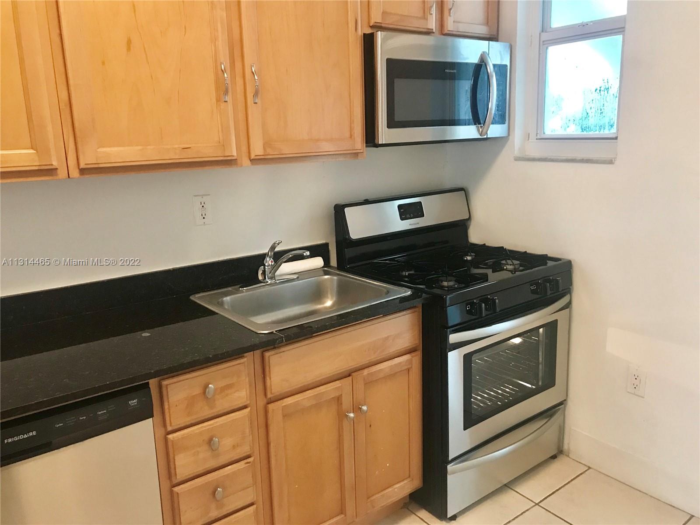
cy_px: 262
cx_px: 350
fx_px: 566
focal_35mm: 28
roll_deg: +1.9
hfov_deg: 63.4
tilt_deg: -13.3
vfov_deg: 49.7
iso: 80
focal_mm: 3.99
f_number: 1.8
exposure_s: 1/15
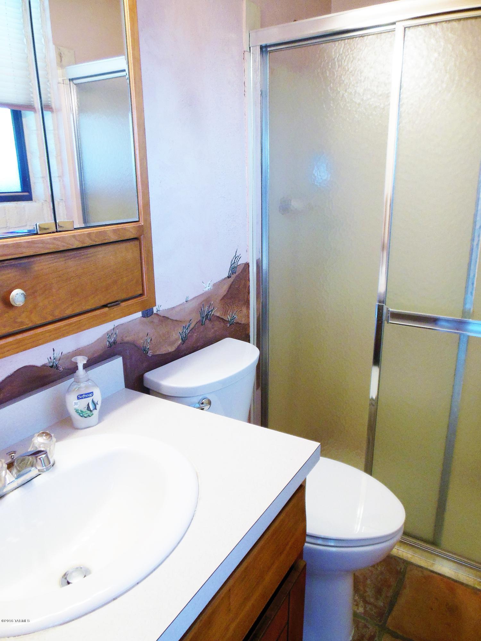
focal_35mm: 25
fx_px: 463
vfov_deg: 69.4
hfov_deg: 54.9
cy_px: 320
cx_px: 240
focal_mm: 4.5
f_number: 3.2
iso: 250
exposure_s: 1/30
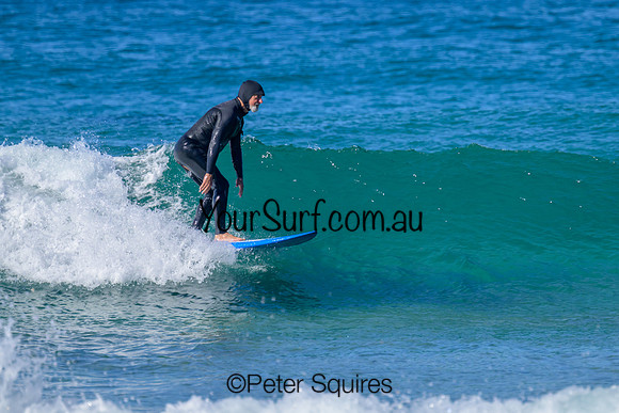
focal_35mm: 770
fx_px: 13245
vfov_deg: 1.8
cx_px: 359
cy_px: 174
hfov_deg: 2.7
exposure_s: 1/2000
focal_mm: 560
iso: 560
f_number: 8
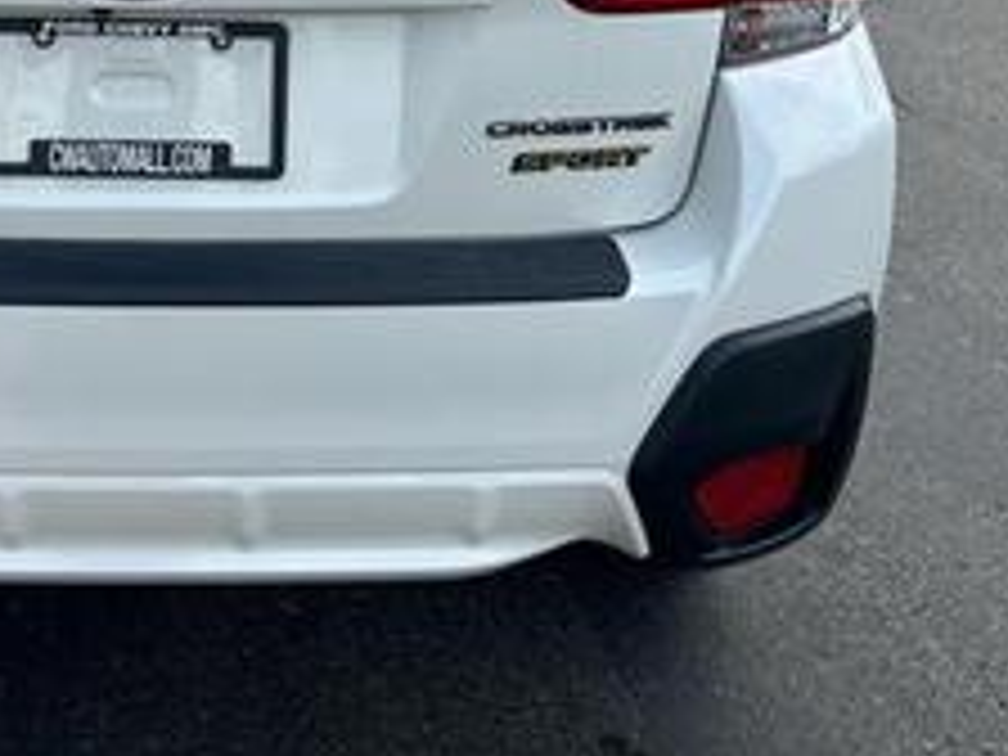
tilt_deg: -15.4
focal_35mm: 54
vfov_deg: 25.9
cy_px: 36
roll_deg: +0.9
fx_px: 1572
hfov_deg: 34.1
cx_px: 153
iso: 80
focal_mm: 6.86
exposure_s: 1/2110
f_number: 1.78
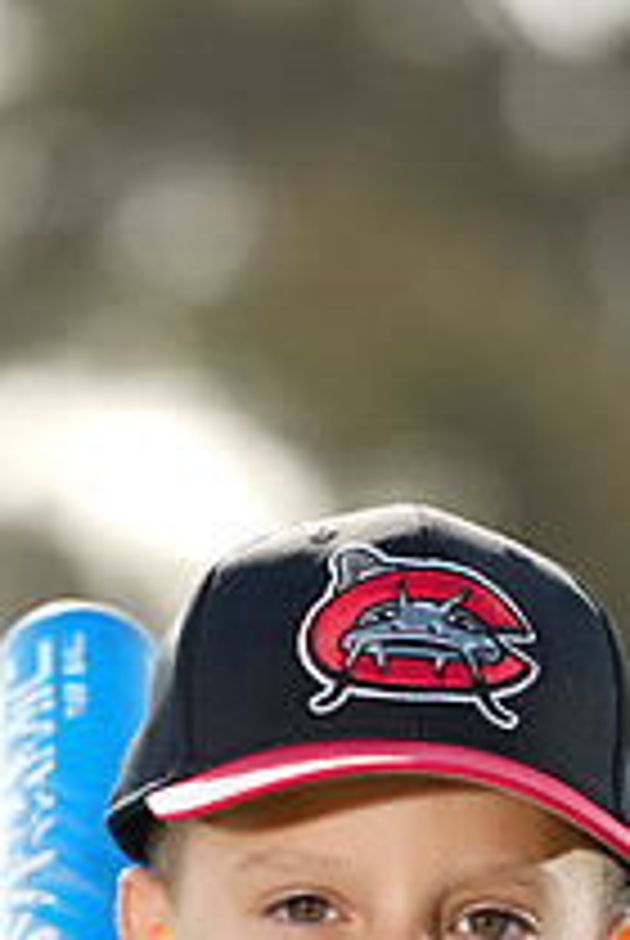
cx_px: 326
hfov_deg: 2.5
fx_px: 14493
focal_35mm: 554
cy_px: 1250
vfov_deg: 3.7
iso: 64
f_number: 4.5
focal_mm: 200
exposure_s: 1/250
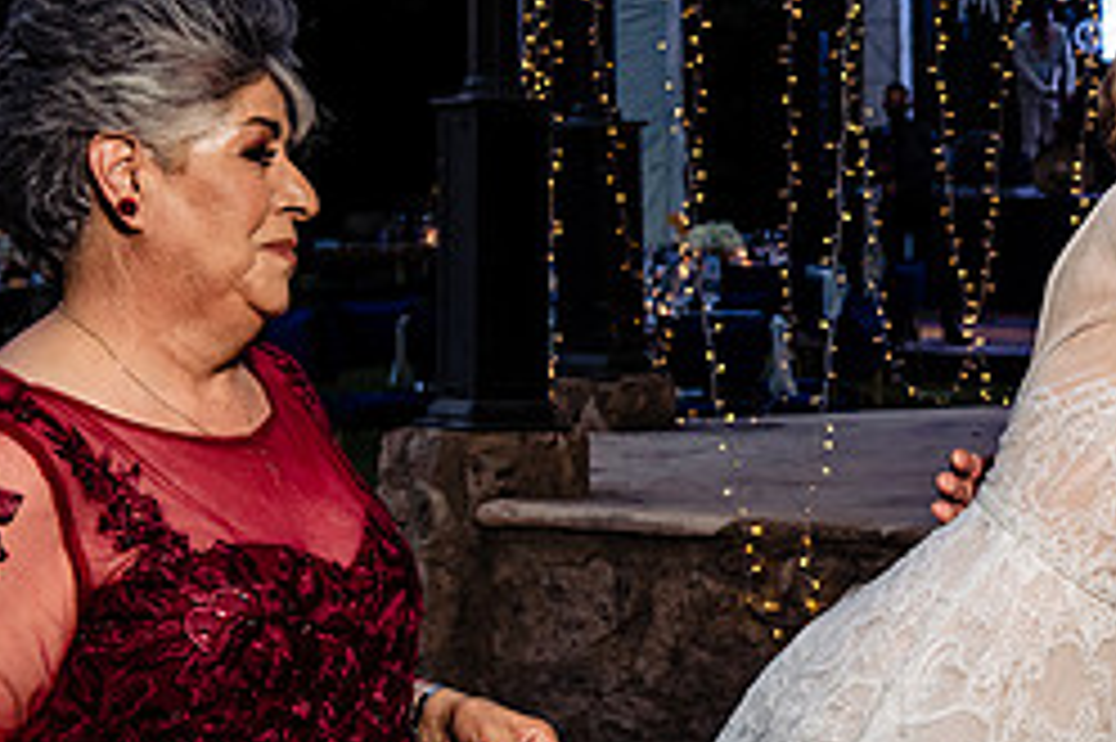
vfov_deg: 13.3
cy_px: 452
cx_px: 1156
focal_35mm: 103
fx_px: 3191
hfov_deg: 19.2
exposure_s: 1/200
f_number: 6.3
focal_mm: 44
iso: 1250
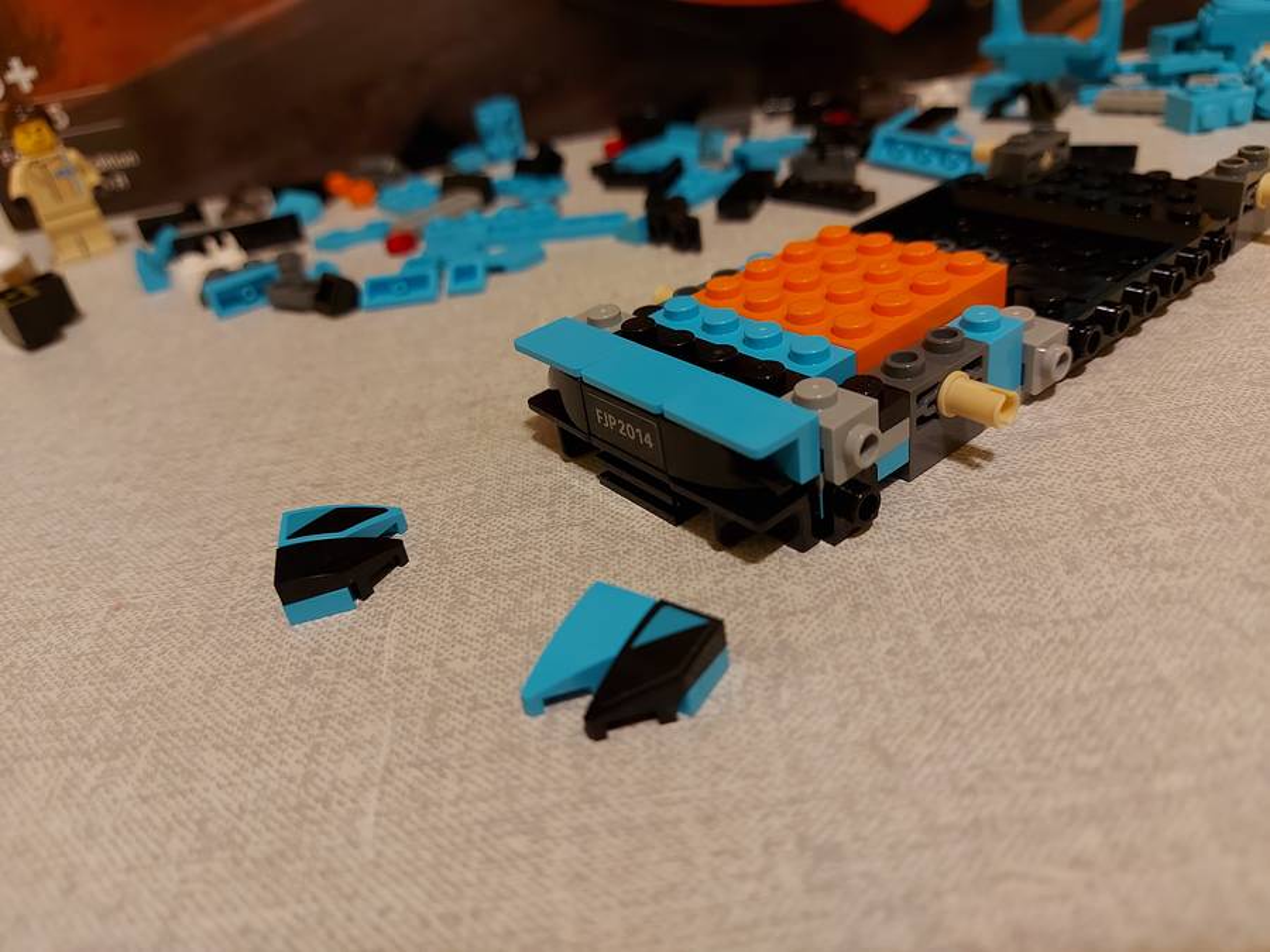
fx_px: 881
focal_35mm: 24
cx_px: 635
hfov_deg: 71.6
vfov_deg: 56.8
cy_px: 476
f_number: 1.8
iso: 200
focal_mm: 5.23
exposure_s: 1/25
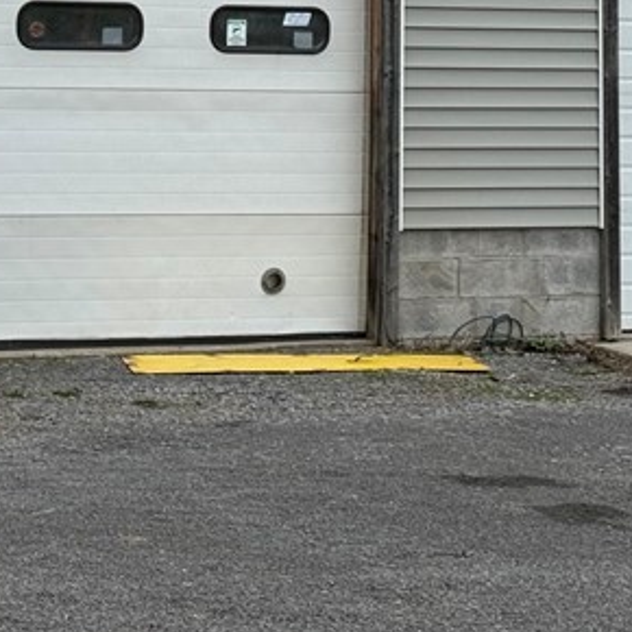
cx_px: 388
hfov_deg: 11.6
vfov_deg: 11.4
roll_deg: -0.5
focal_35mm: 150
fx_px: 3098
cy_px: -177
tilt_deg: +4.8
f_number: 1.78
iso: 64
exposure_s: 1/1678
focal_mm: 6.76
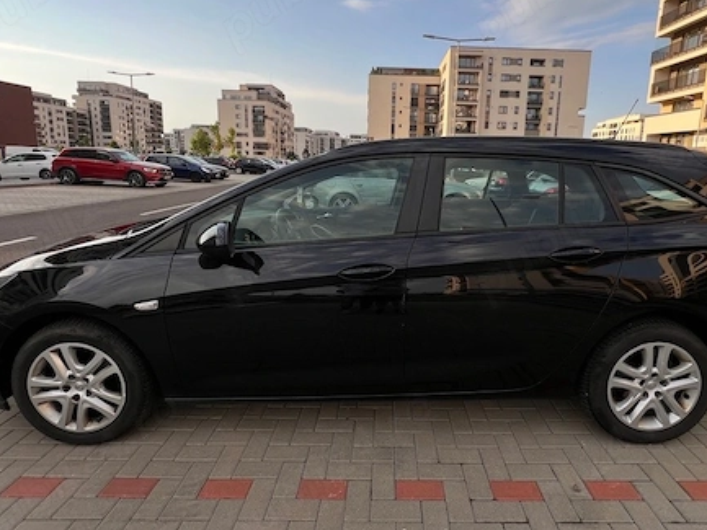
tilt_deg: -9.8
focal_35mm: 18
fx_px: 368
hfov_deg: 87.4
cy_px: 227
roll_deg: -1.6
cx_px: 392
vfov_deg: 71.2
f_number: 1.8
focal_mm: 1.57
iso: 32
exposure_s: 1/361
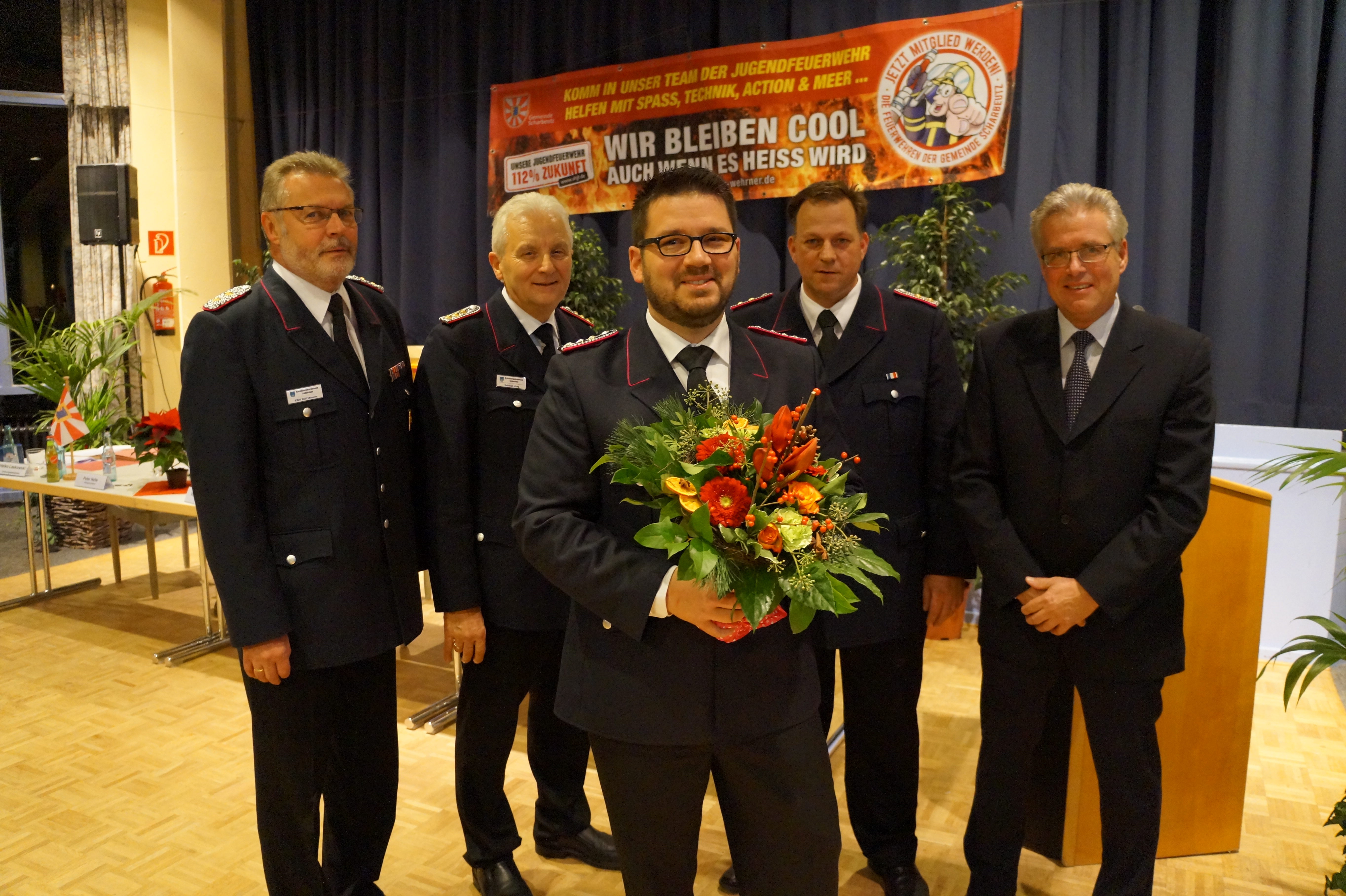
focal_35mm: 27
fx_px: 1009
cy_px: 448
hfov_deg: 67.4
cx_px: 673
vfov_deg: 47.9
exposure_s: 1/30
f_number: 3.5
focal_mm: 18
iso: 3200
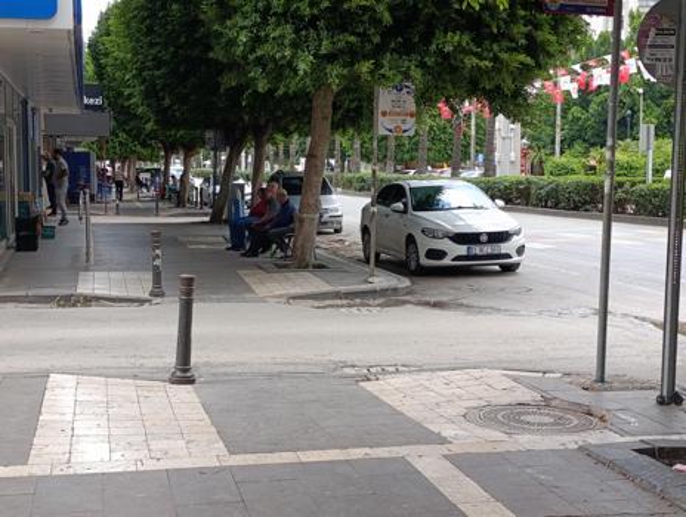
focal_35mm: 52
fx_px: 1033
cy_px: 258
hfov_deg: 36.7
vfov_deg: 28.1
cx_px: 343
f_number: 1.65
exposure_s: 1/100
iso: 94
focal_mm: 6.11
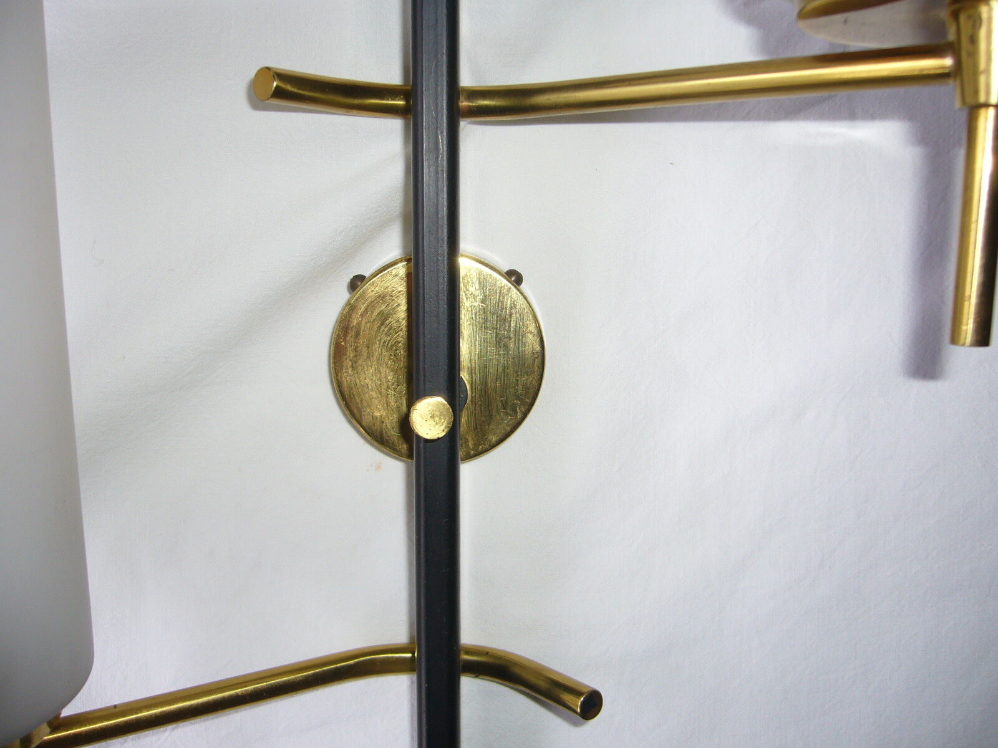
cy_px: 374
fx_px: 1009
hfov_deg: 52.6
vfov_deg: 40.7
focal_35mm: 35
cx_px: 499
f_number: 2.8
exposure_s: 1/60
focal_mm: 5.8
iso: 80
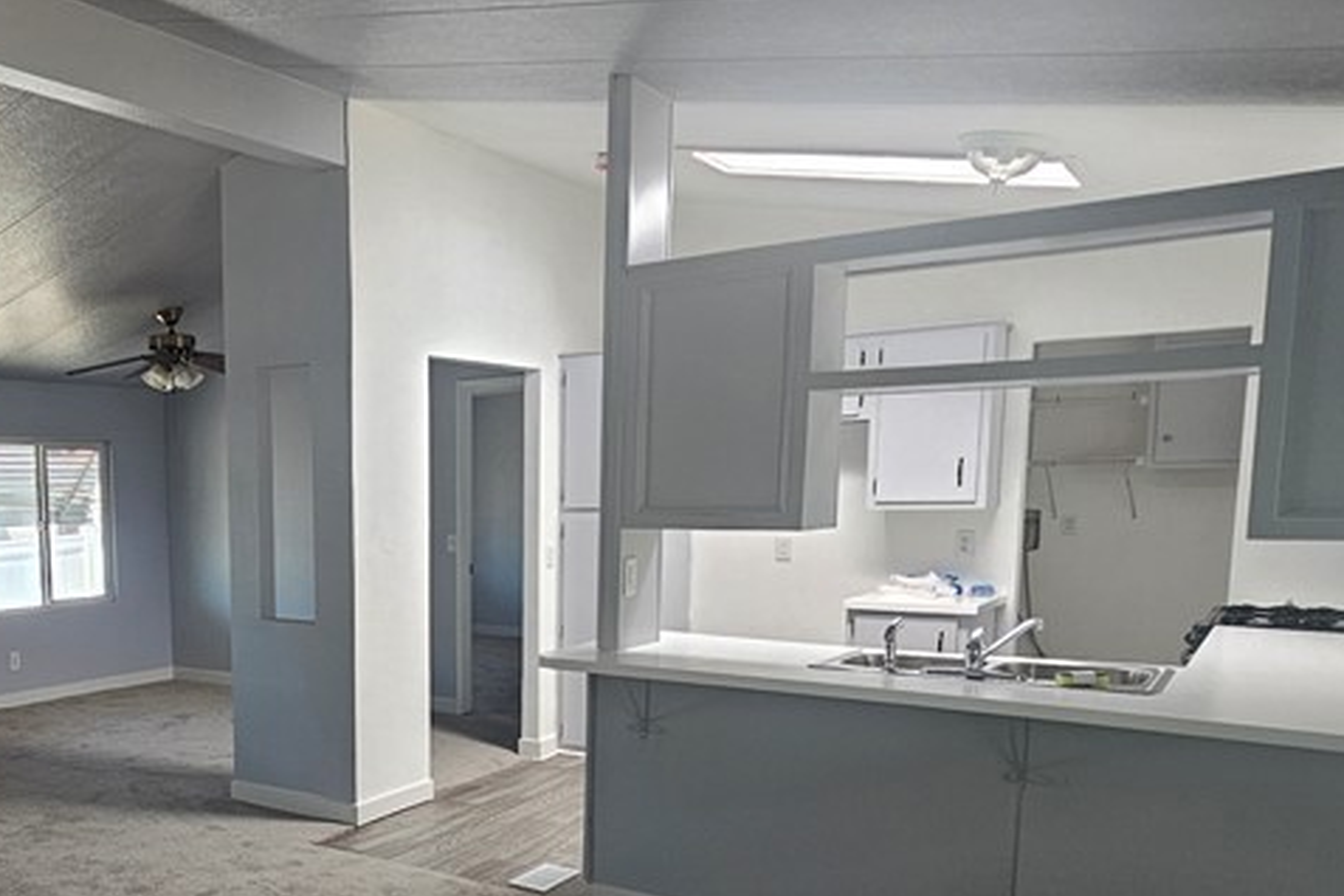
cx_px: 231
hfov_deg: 57.8
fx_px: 1083
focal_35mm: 29
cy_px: 626
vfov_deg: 44.0
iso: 100
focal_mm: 2.2
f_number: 2.2
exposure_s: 1/77.4
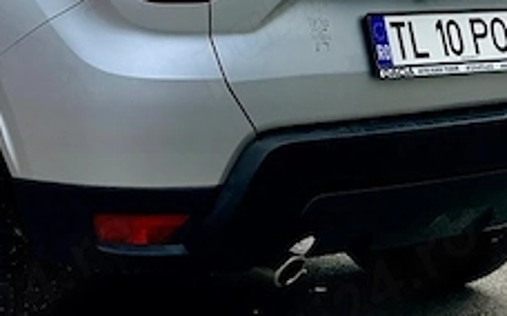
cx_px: 78
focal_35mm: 67
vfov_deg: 18.8
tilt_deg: -0.5
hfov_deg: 29.7
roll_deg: -1.6
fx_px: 925
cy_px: -13
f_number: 1.78
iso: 80
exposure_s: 1/6711
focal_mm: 6.76
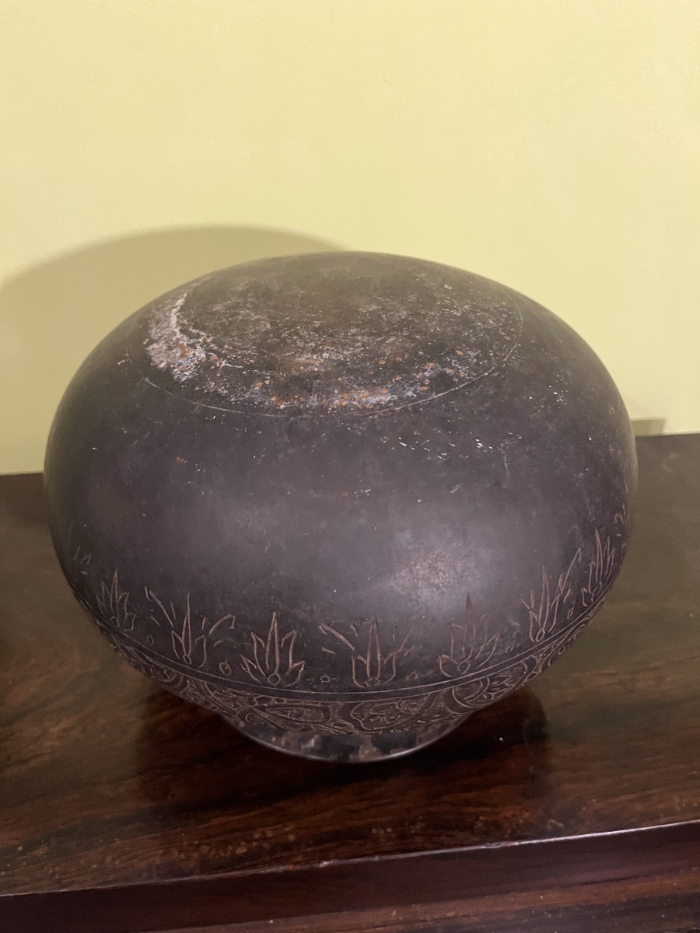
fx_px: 701
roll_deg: +0.7
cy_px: 466
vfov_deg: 67.3
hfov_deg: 53.1
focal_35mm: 26
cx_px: 350
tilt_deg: -36.6
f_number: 1.6
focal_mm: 5.1
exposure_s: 1/33
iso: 500
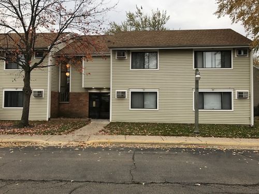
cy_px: 97
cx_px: 130
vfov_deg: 49.7
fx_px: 209
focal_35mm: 28
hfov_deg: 63.4
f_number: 1.8
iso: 20
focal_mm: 3.99
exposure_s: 1/359
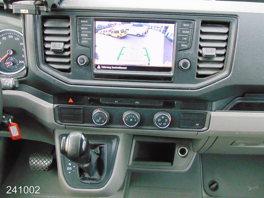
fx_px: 267
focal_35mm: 35
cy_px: 99
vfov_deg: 40.7
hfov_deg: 52.6
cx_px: 132
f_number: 3.2
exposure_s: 1/40
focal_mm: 6.3
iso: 800
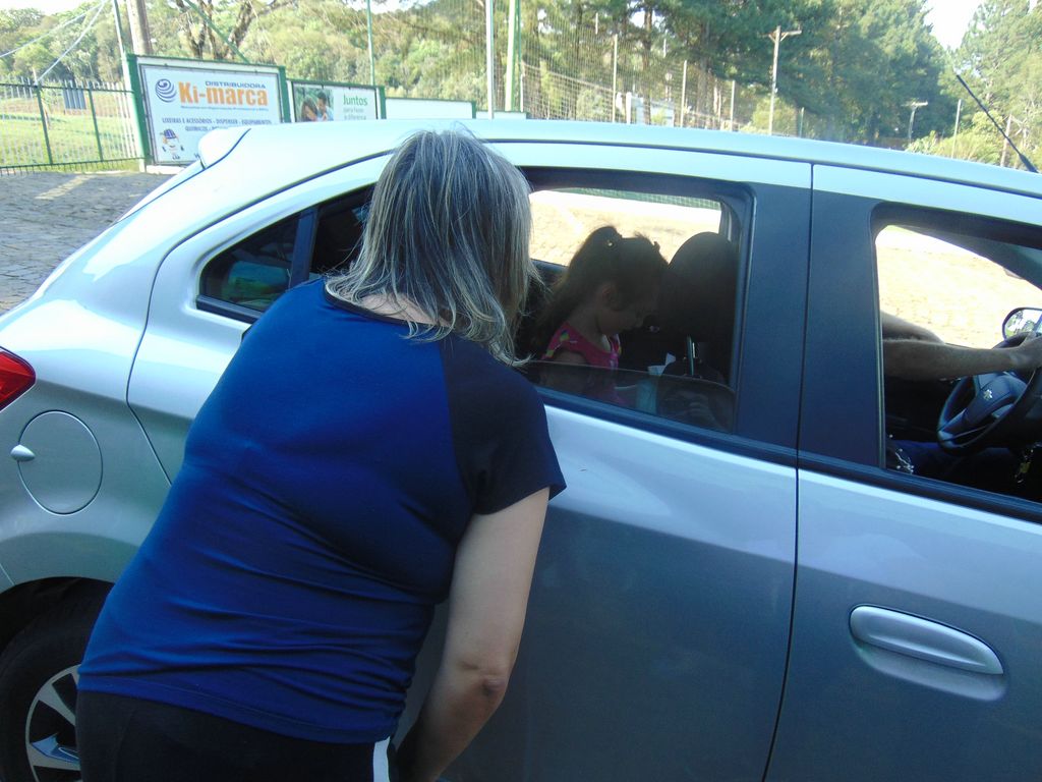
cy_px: 391
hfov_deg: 69.4
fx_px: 753
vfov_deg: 54.9
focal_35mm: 25
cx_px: 521
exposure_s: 1/160
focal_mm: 4.5
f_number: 3
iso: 80
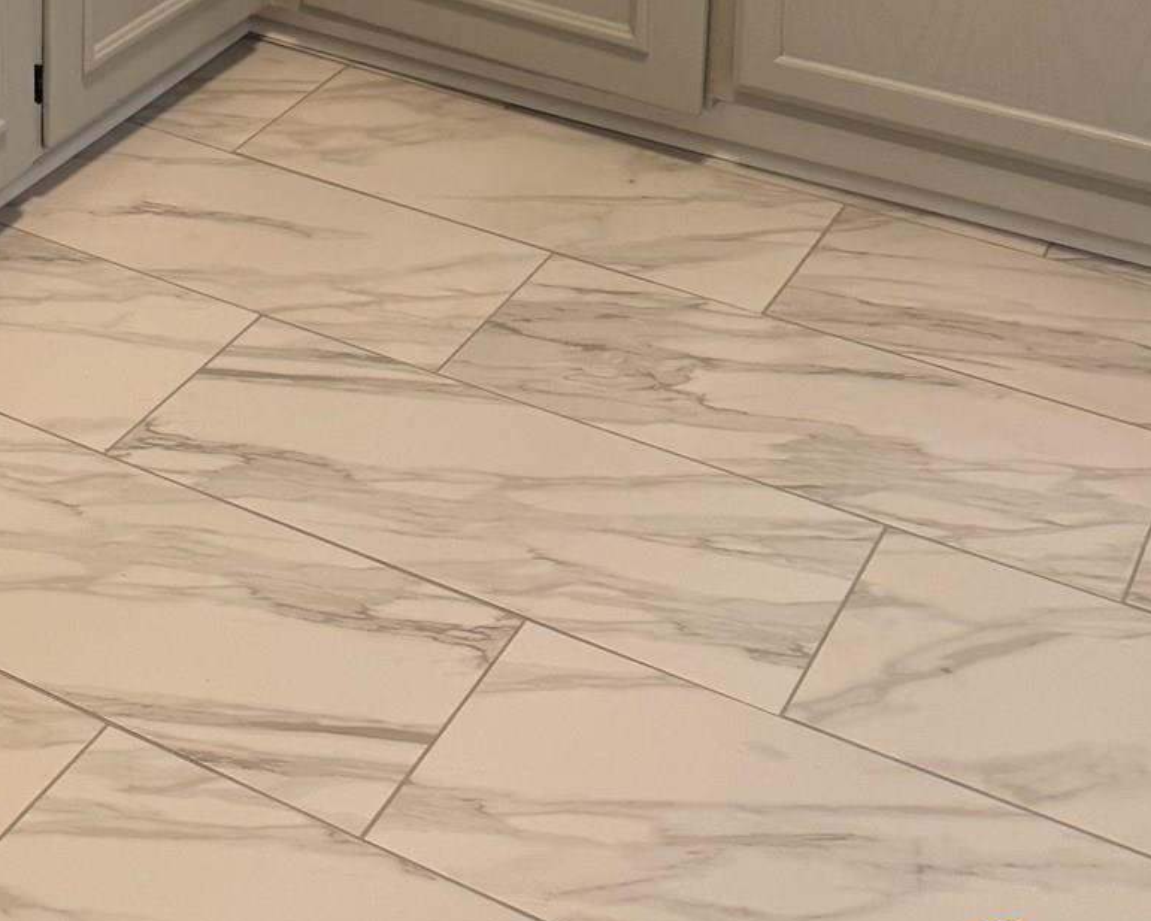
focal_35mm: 70
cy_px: -694
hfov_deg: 25.6
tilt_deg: -5.9
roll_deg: +0.5
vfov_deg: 17.9
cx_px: -39
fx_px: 2385
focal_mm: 6.76
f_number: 1.78
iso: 125
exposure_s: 1/60
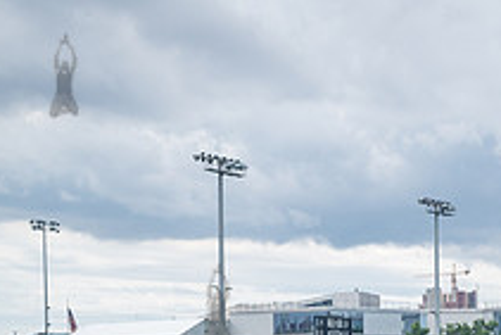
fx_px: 1337
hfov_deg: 20.4
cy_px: 419
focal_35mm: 96
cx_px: 522
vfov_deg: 13.8
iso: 400
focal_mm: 35
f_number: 4.5
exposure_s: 1/2500
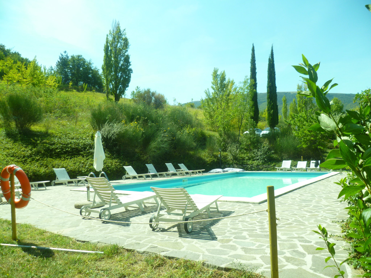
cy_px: 139
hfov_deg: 63.4
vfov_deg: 49.7
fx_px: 300
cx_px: 186
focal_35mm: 28
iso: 80
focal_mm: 5
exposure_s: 1/500
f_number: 2.8
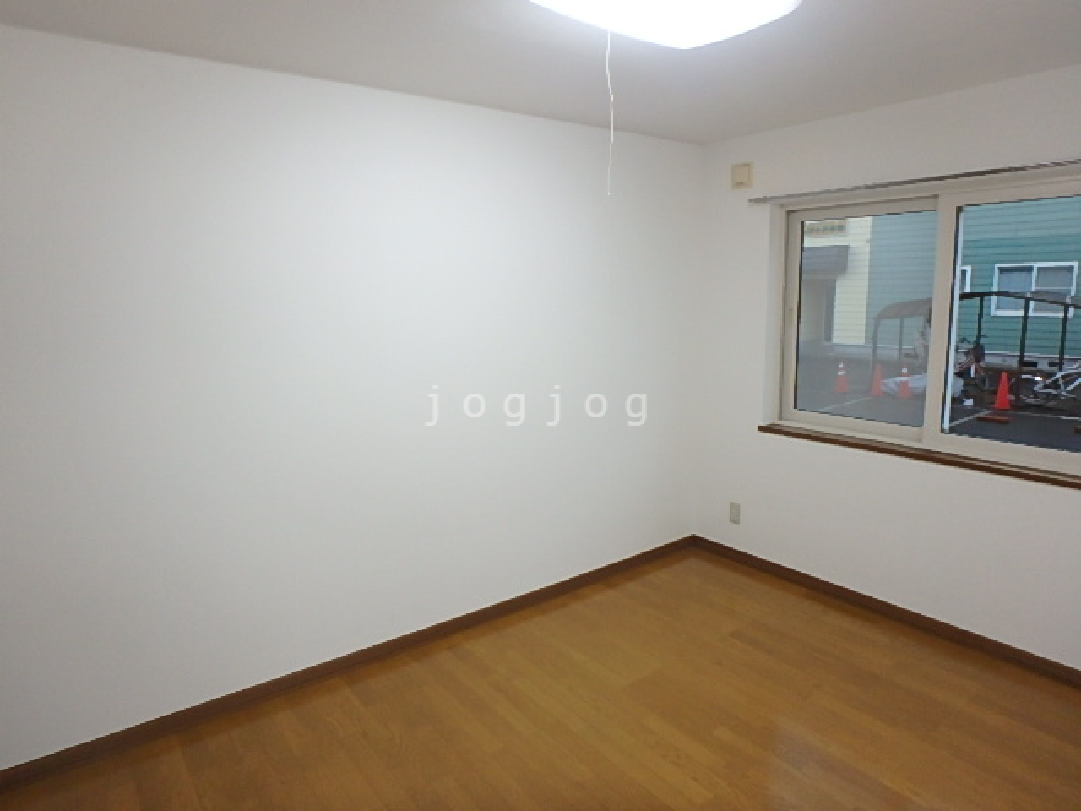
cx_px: 540
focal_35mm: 21
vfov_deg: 63.4
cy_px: 406
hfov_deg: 79.0
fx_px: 656
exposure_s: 1/30
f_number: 3.5
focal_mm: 3.7
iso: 320
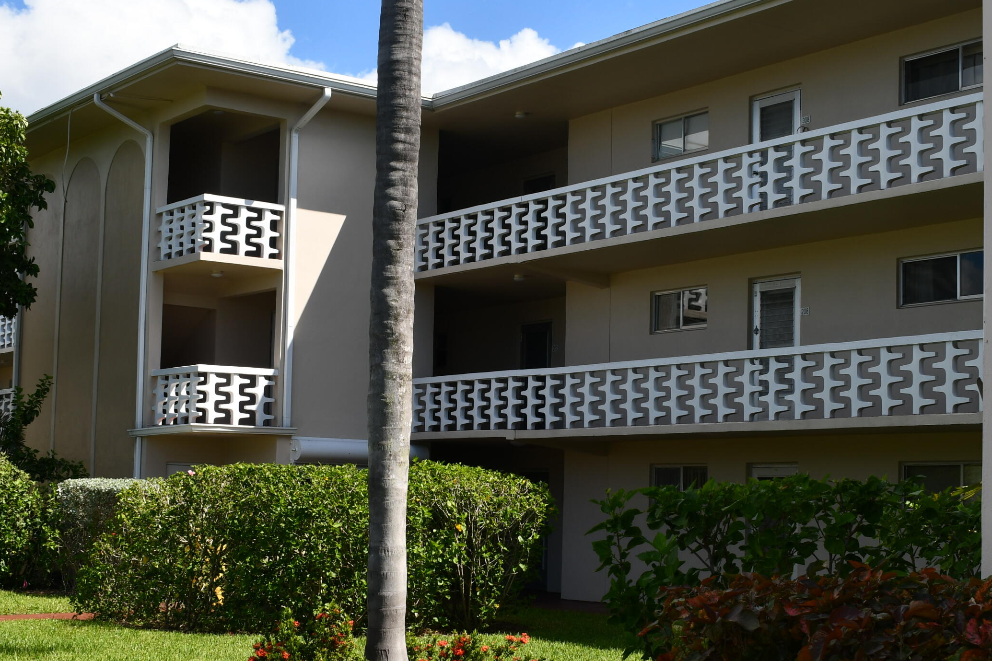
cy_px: 366
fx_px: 1598
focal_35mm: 58
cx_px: 525
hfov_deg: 34.5
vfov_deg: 23.4
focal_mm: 27
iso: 100
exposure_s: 1/250
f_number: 9
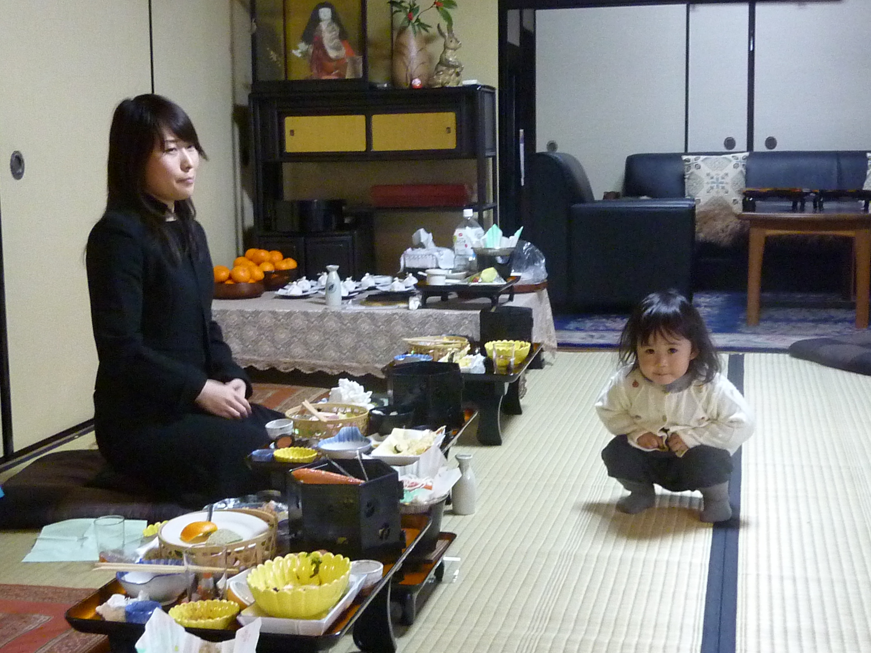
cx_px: 436
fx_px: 1208
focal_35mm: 48
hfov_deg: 39.7
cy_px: 326
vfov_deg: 30.3
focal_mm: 4.4
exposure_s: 1/25
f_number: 3.3
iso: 400
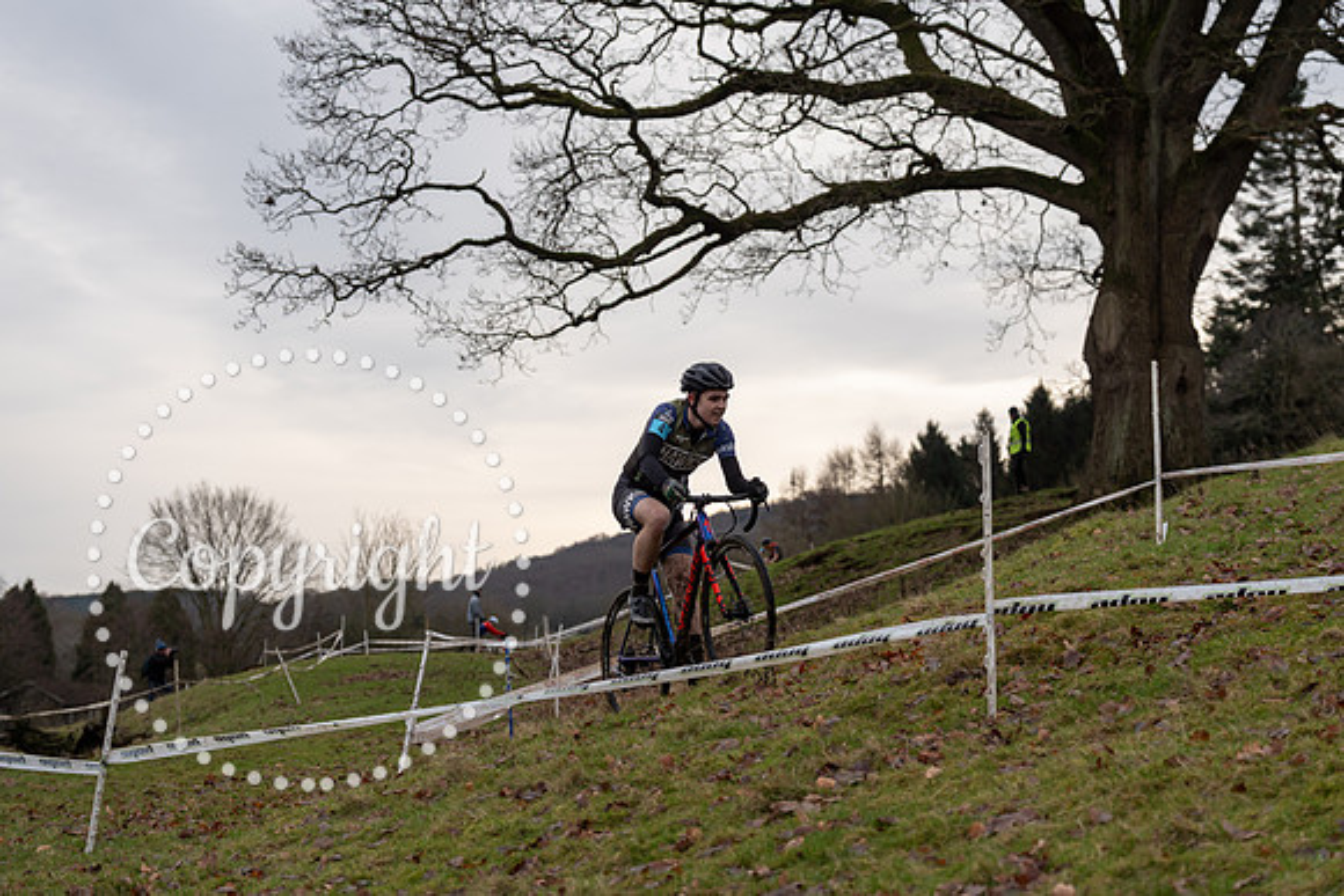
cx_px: 672
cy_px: 448
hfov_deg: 27.3
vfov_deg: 18.4
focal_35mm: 74
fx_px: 2763
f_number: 4.5
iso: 320
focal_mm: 74
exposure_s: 1/1000
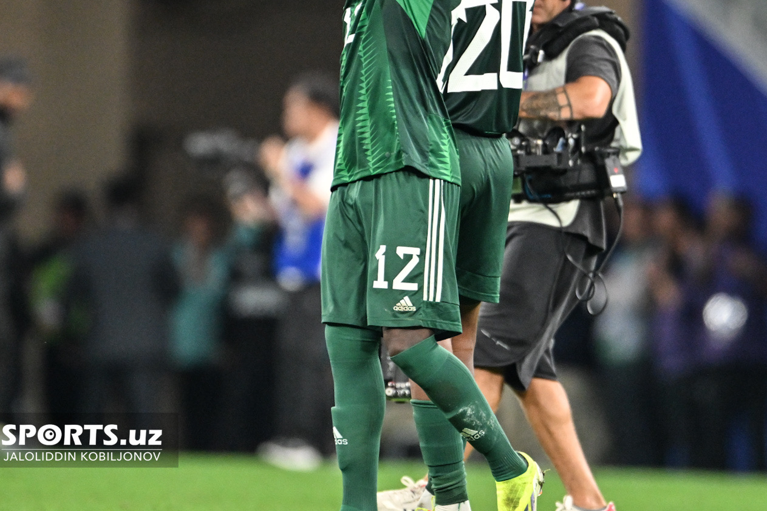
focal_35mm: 908
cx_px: 544
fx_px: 19344
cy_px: 198
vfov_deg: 1.5
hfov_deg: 2.3
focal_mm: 560
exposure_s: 1/1000
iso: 2500
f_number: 4
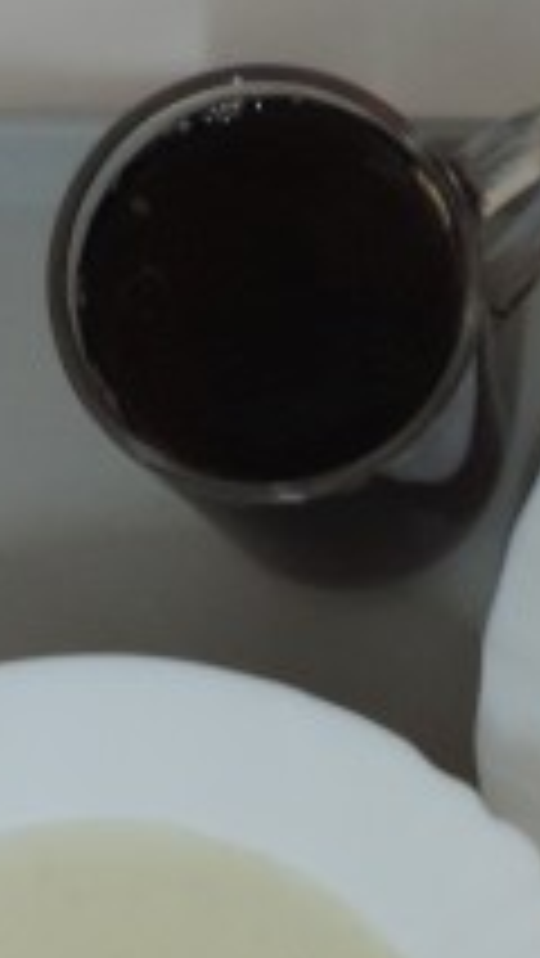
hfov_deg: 15.4
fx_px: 1907
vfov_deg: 26.4
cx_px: 684
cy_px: 1005
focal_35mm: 75
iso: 400
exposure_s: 1/30
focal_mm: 4.3
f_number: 3
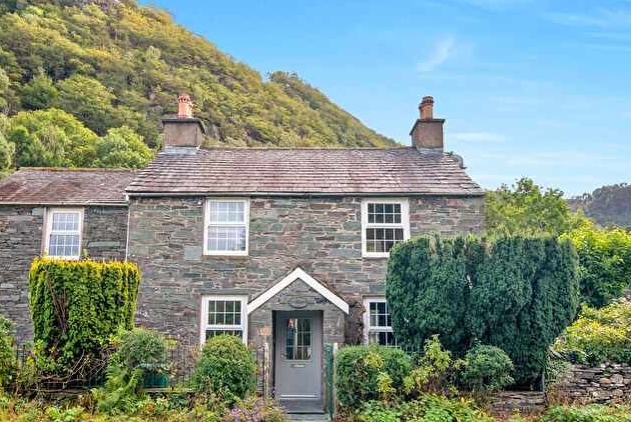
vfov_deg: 42.3
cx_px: 296
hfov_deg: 60.2
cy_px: 232
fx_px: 544
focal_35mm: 31
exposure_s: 1/250
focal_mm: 19
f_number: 6.3
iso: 125
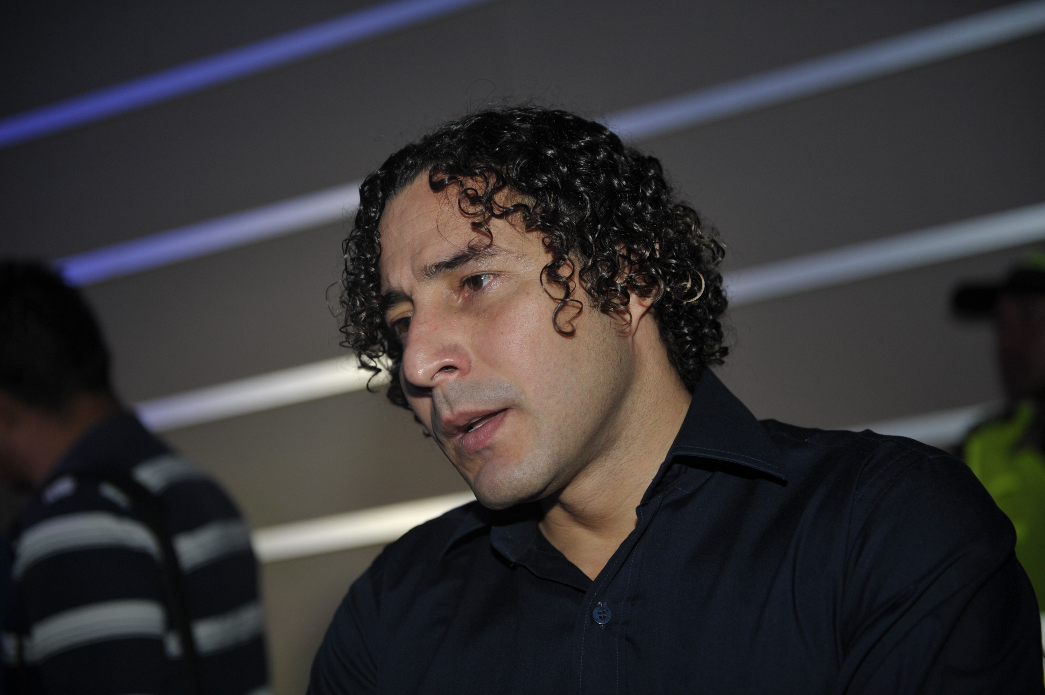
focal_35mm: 58
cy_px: 348
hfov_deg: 34.5
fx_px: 1683
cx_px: 522
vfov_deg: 23.4
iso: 800
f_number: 3.2
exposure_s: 1/125
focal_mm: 58
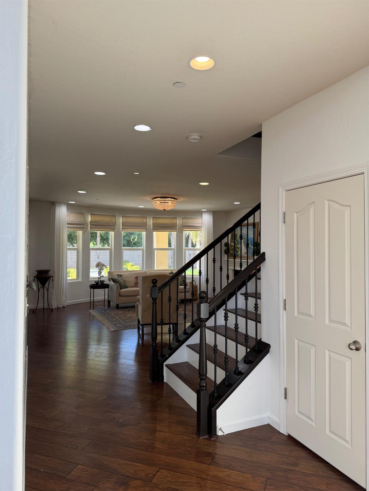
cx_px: 184
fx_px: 341
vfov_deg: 71.6
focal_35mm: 24
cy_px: 246
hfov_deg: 56.8
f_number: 1.78
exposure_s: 1/120
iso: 80
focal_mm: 6.76
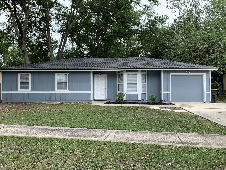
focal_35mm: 27
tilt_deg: +1.8
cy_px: 84
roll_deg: +0.0
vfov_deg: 51.4
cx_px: 111
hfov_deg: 65.3
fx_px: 176
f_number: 1.8
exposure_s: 1/716
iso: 25
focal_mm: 4.25
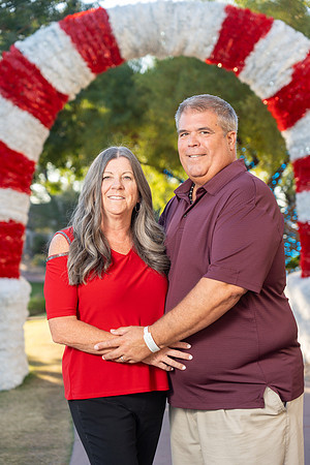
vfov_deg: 28.5
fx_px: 917
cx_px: 155
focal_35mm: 71
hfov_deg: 19.2
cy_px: 232
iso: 160
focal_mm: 71
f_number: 4
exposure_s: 1/200
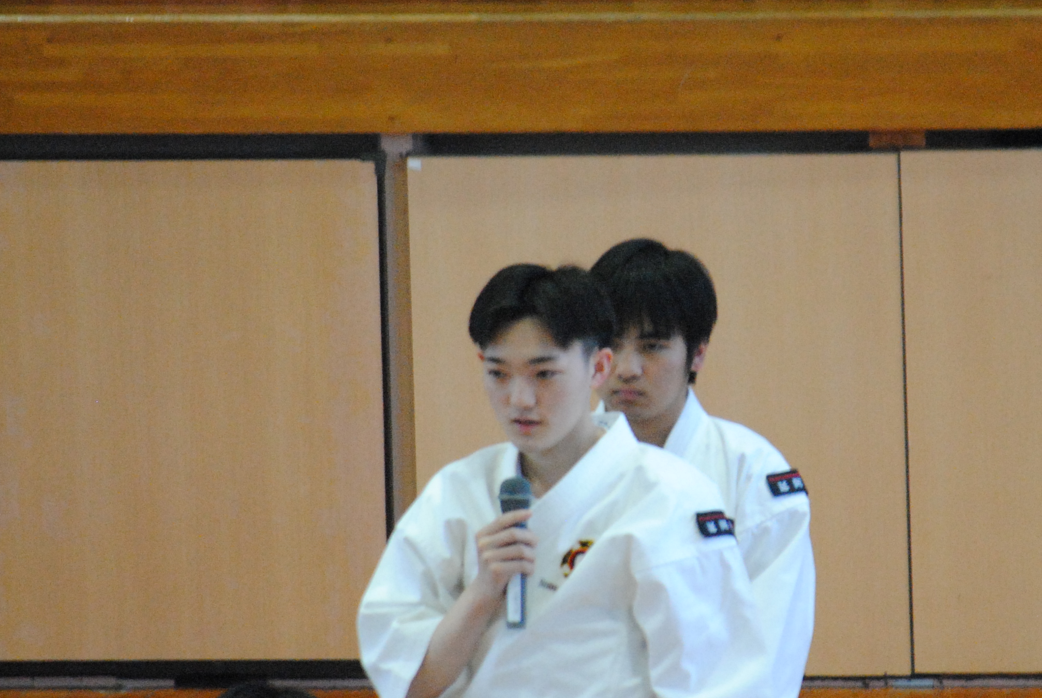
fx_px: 15039
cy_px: 457
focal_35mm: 519
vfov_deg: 2.7
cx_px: 692
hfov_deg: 4.0
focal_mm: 180
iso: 1600
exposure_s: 1/160
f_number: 5.6
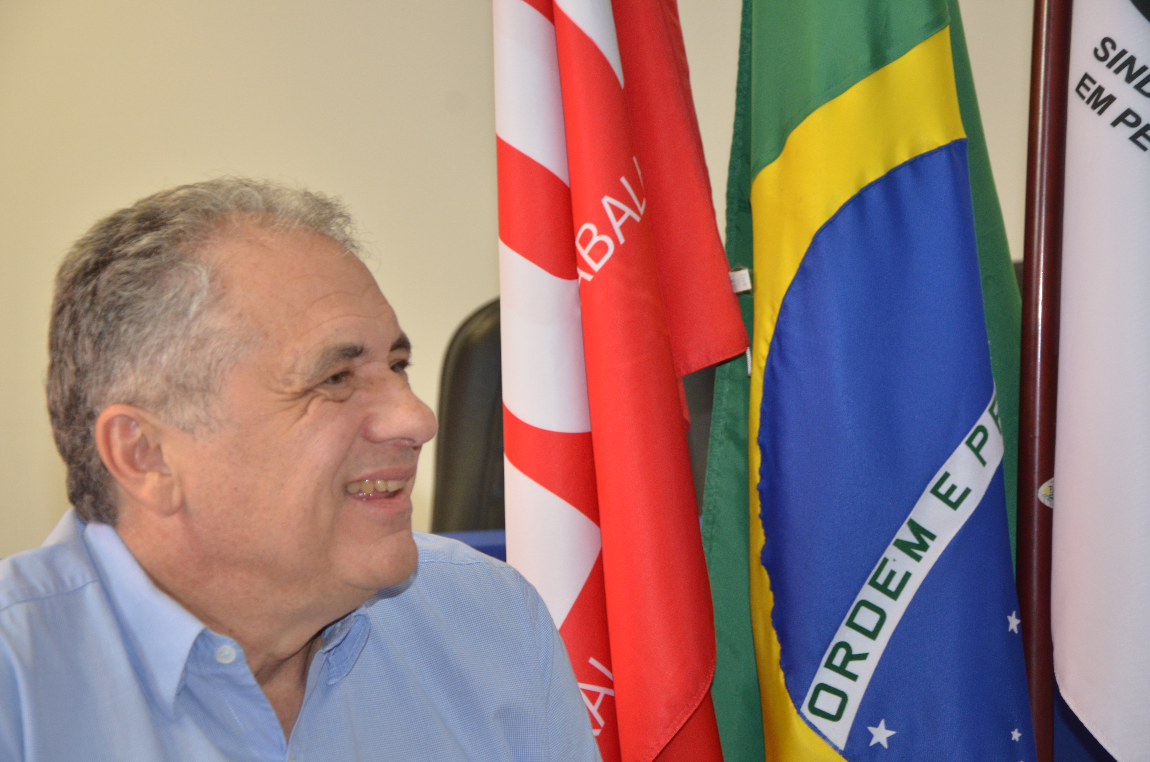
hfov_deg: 20.7
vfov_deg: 13.8
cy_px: 381
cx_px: 575
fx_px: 3156
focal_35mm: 99
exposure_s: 1/60
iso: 800
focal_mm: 66
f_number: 5.3
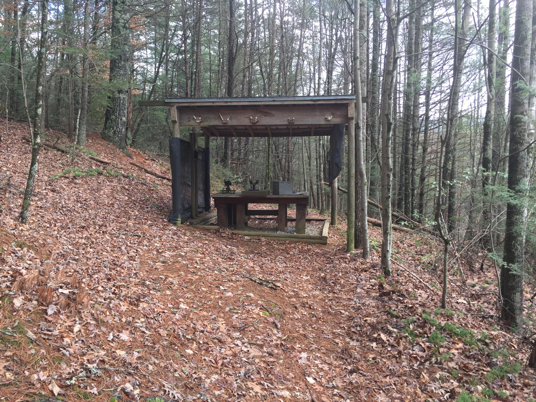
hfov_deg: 61.7
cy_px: 201
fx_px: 449
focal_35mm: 29
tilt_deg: -3.0
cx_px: 268
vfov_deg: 48.2
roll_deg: +0.0
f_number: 2.2
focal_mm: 4.15
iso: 40
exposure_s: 1/120
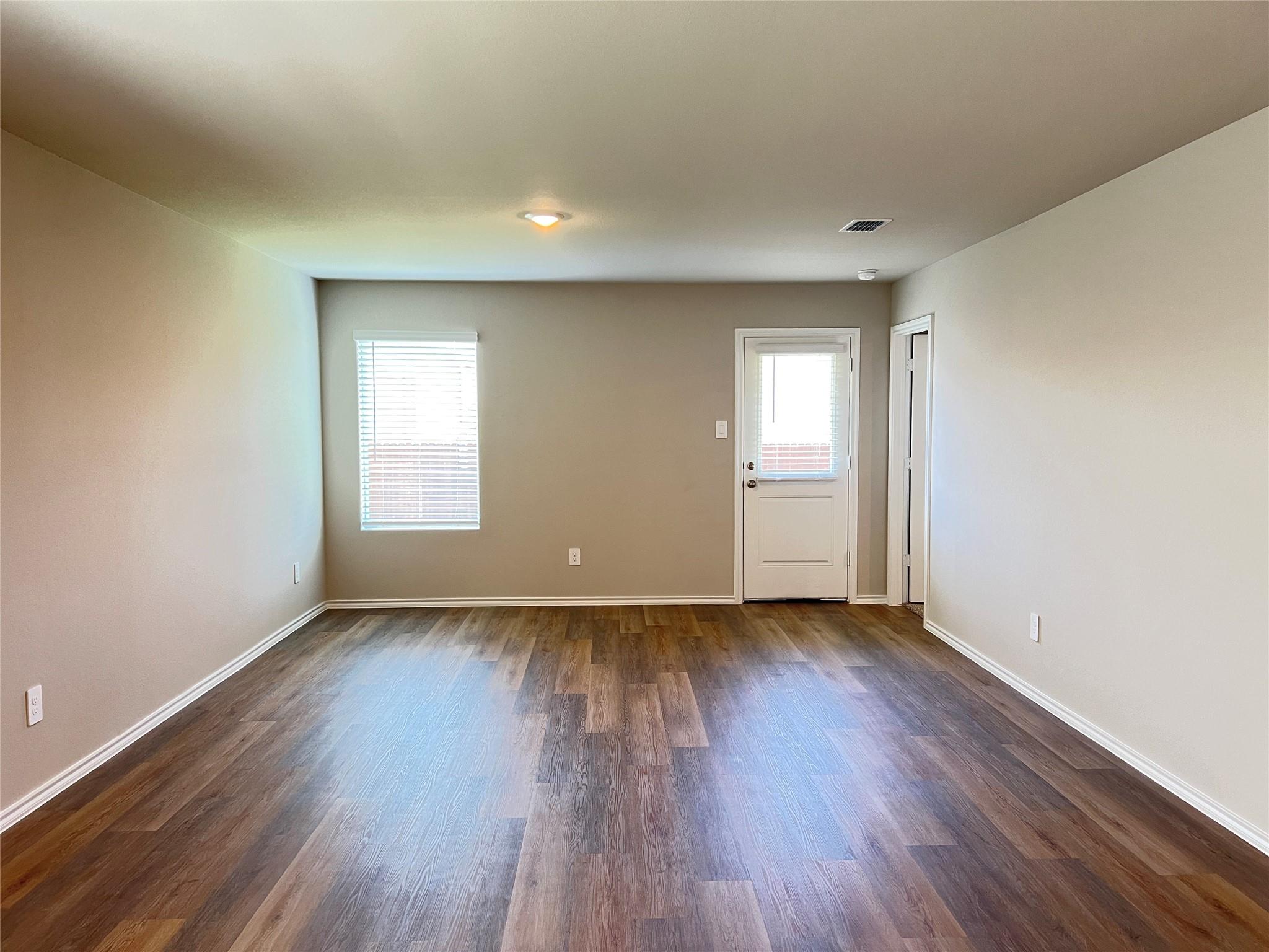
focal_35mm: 26
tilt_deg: -5.1
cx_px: 634
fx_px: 953
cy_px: 476
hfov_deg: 67.3
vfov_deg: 53.1
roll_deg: -0.5
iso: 160
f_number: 1.5
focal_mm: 5.7
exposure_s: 1/60
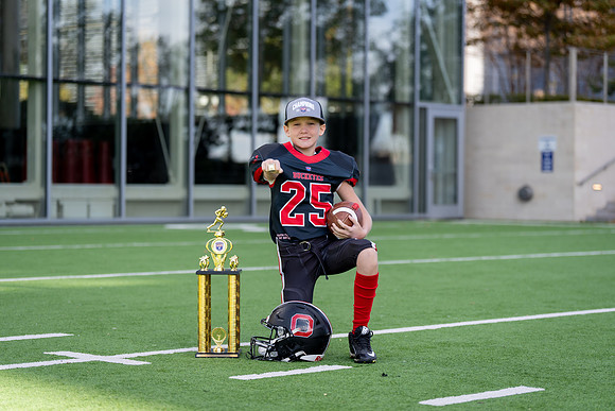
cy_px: 206
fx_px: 1504
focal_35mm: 88
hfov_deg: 23.1
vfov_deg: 15.5
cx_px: 308
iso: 100
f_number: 2.8
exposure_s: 1/500
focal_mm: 88
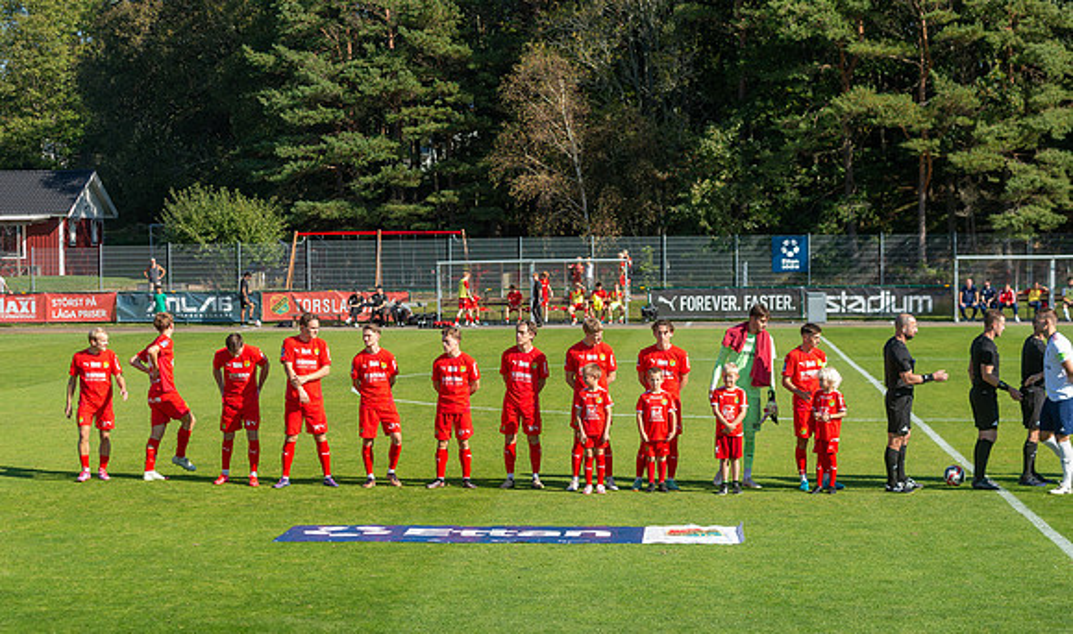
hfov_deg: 23.0
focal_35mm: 92
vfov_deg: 13.7
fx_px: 2640
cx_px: 465
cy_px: 401
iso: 220
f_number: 5
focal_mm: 78
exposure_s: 1/800
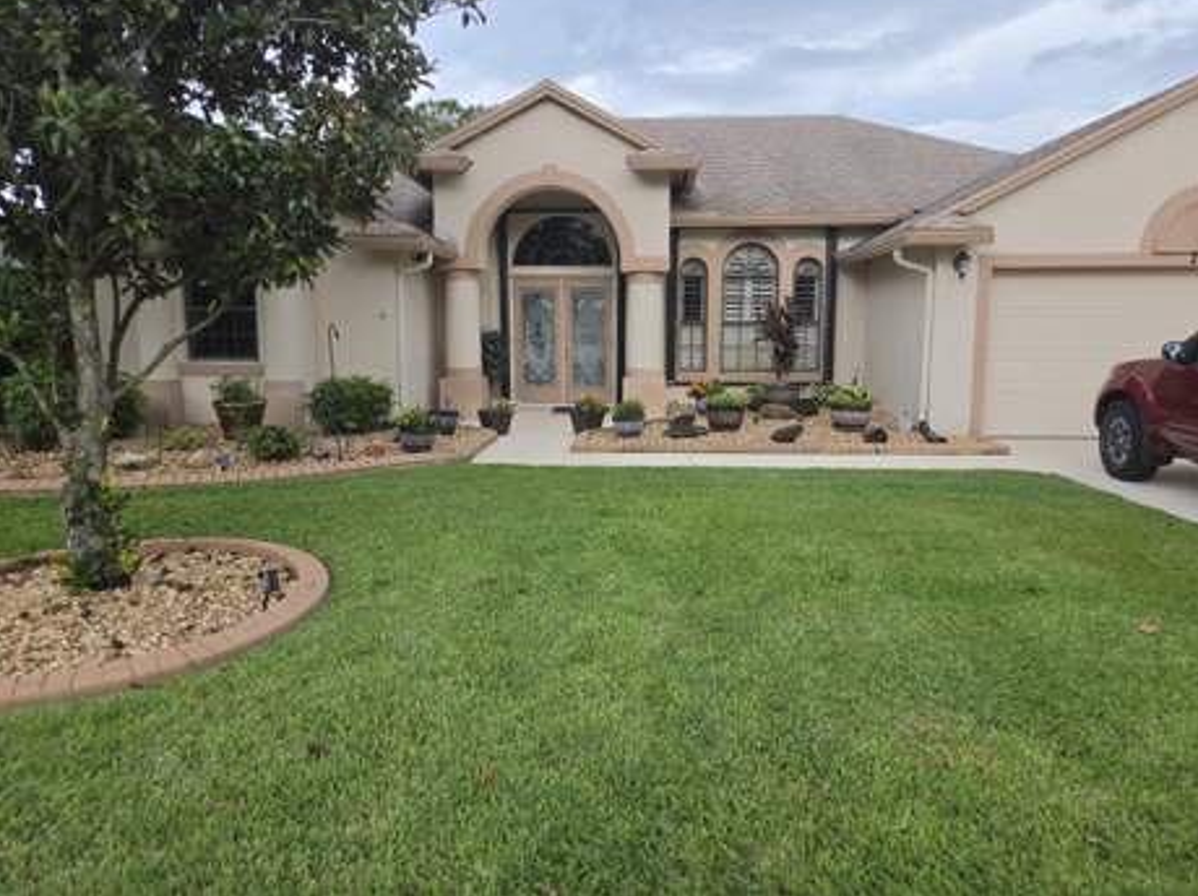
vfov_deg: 56.7
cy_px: 434
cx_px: 622
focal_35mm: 24
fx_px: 830
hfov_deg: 71.6
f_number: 1.8
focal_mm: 5.4
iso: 80
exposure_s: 1/621
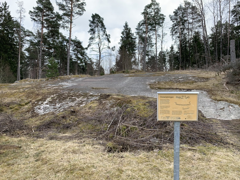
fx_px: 180
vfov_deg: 53.1
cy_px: 90
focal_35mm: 26
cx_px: 120
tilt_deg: +2.0
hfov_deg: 67.3
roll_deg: -0.1
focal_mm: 4.25
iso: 25
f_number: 1.8
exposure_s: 1/382
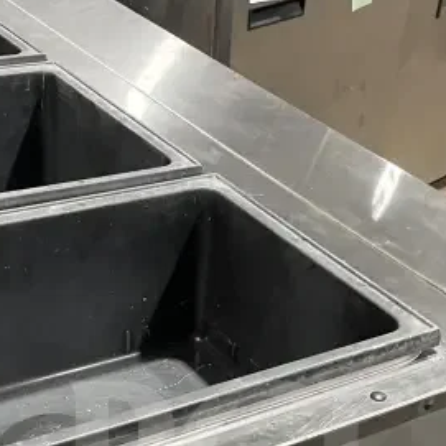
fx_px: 1006
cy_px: 511
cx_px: 216
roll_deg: -1.0
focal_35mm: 69
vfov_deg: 23.2
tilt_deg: -38.6
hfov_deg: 25.0
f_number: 1.6
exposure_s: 1/60
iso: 400
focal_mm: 4.2
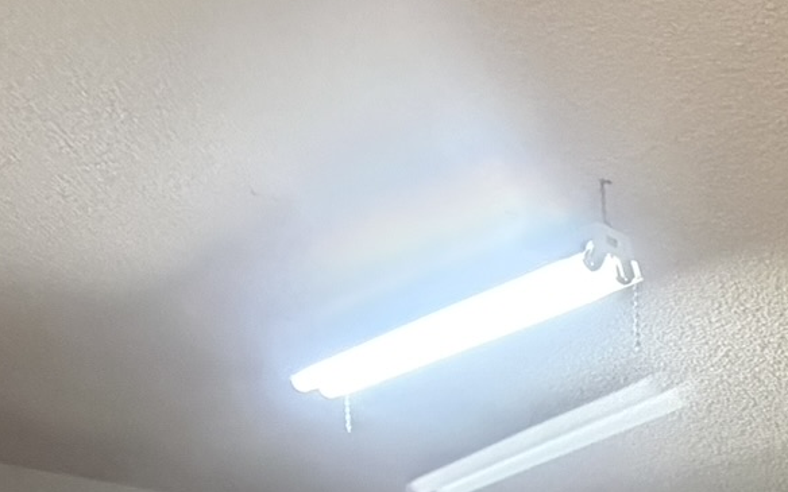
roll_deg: -1.0
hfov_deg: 29.2
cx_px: 1088
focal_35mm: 52
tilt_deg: -7.0
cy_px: 918
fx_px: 1117
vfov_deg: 18.6
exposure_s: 1/60
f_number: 2.2
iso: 800
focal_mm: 2.22
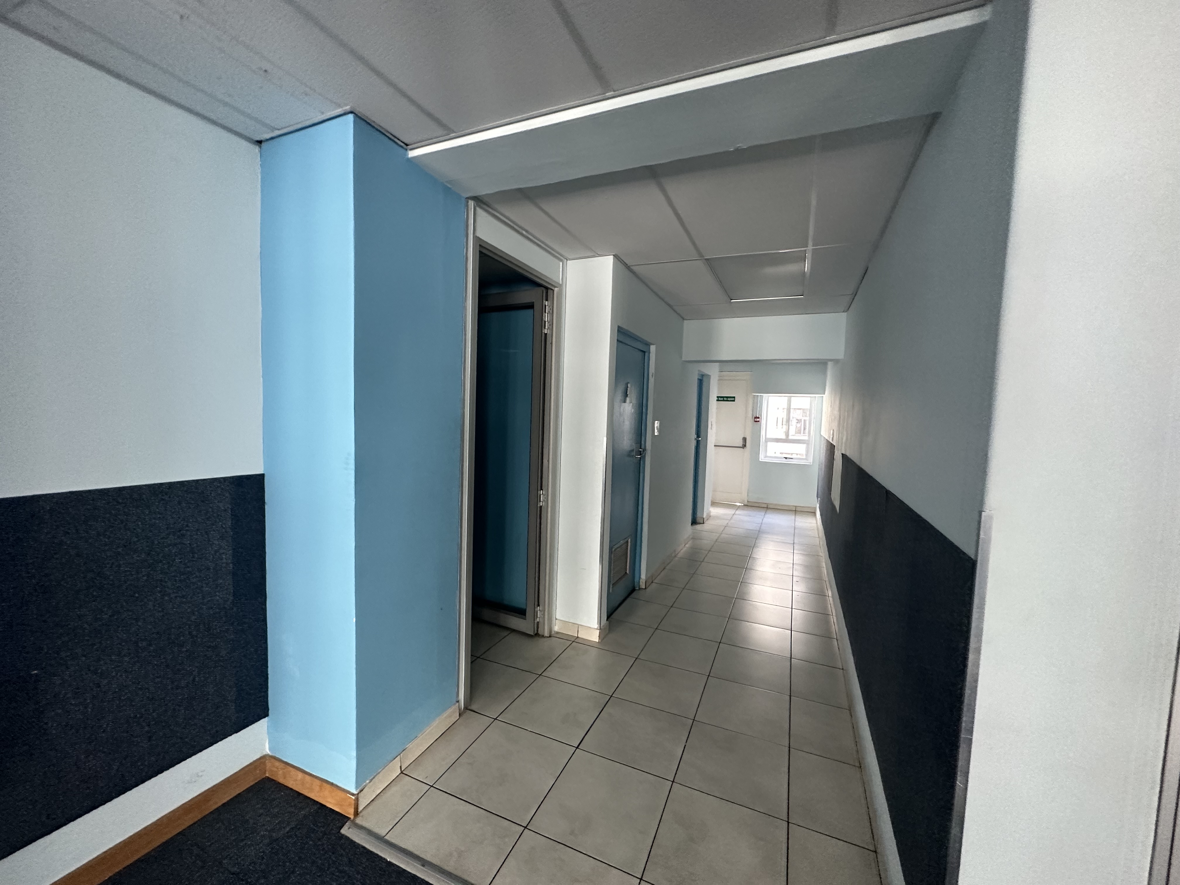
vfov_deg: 85.7
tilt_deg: -5.6
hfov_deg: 102.1
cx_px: 590
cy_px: 442
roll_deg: -2.6
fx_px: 477
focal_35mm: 14
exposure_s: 1/90
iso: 320
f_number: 2.2
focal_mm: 2.22
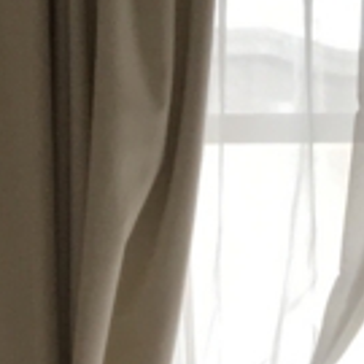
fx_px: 2320
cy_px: 911
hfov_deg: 8.6
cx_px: 655
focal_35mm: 195
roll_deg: +0.2
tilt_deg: -12.8
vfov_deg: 8.2
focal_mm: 4.15
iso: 40
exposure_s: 1/120
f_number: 2.2
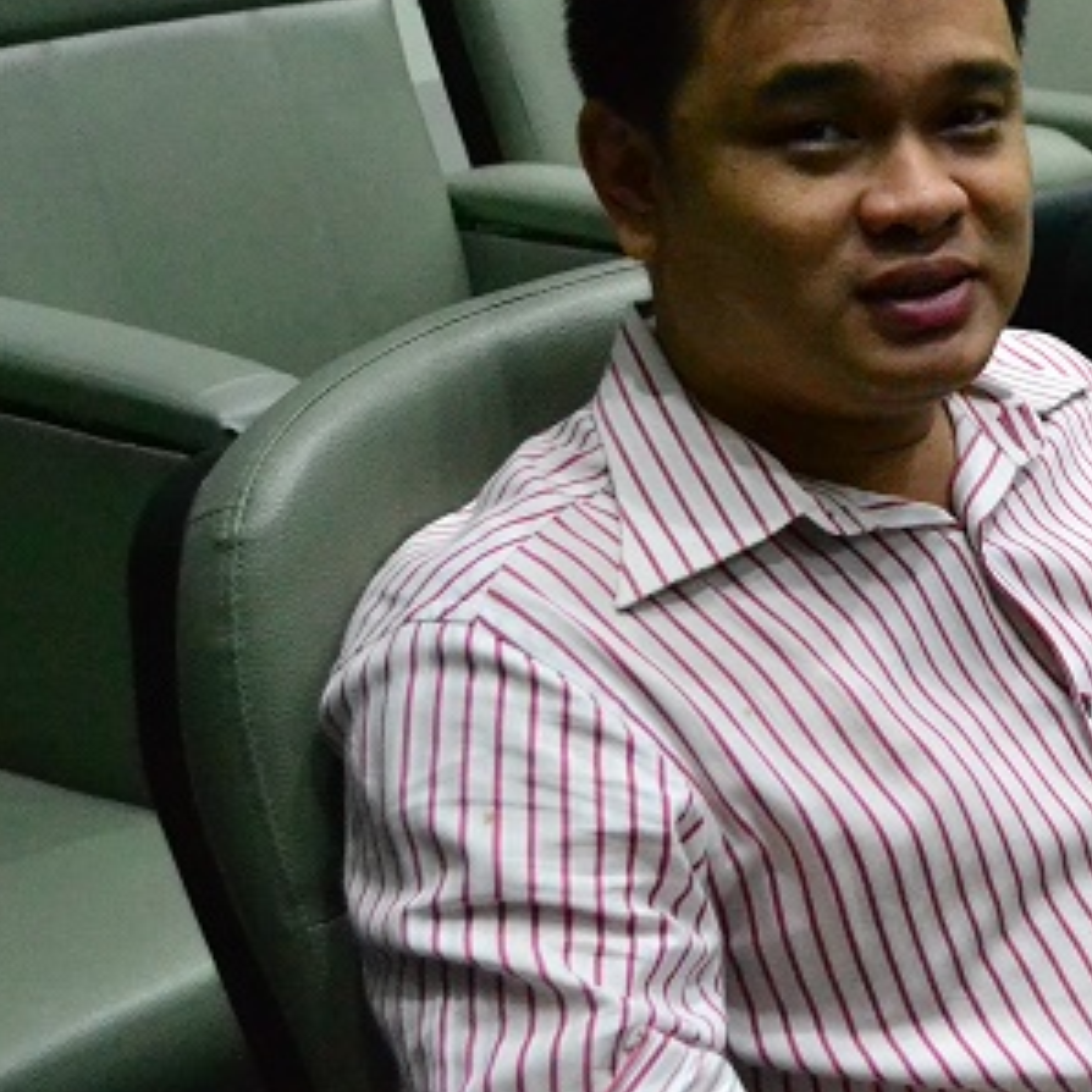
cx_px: 1330
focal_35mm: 82
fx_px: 2927
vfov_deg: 21.1
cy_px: 394
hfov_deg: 19.8
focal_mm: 24
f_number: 5
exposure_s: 1/100
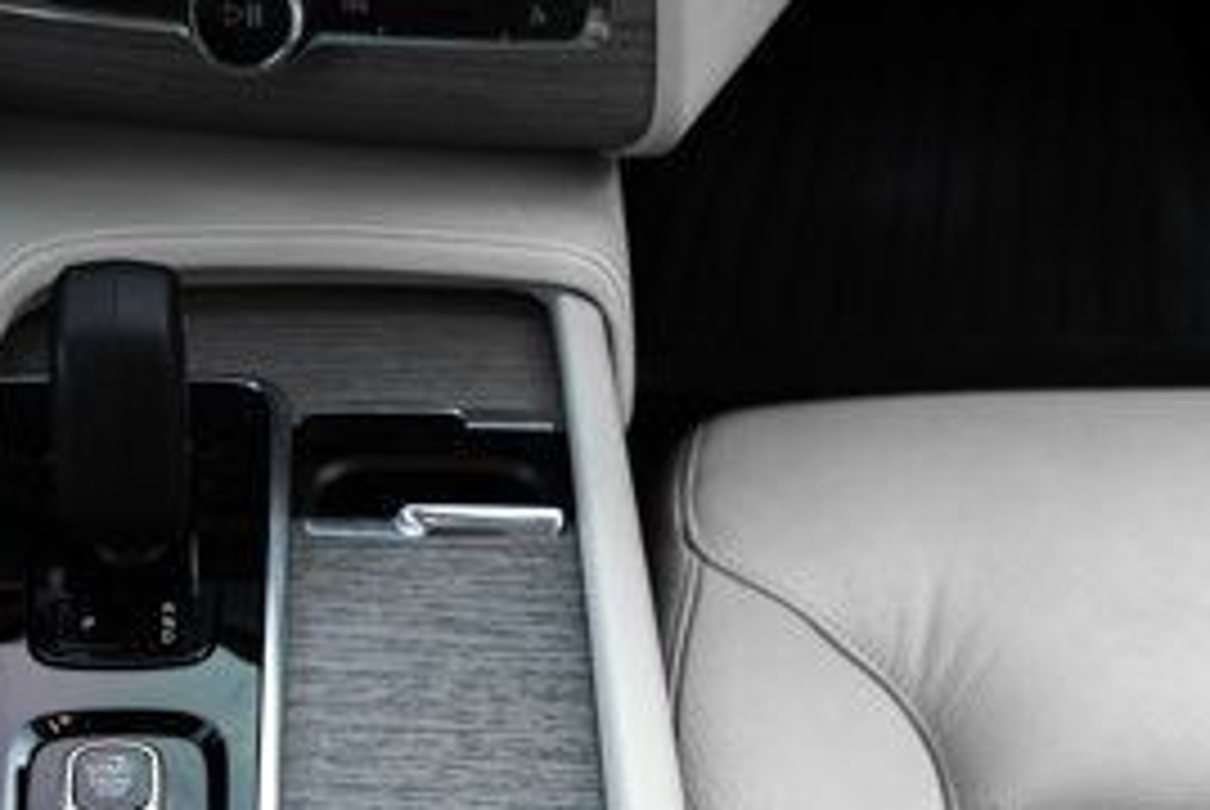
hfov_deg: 34.3
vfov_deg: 22.6
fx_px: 1918
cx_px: 310
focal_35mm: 57
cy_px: 880
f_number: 4
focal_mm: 24
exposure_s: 1/320
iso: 1000
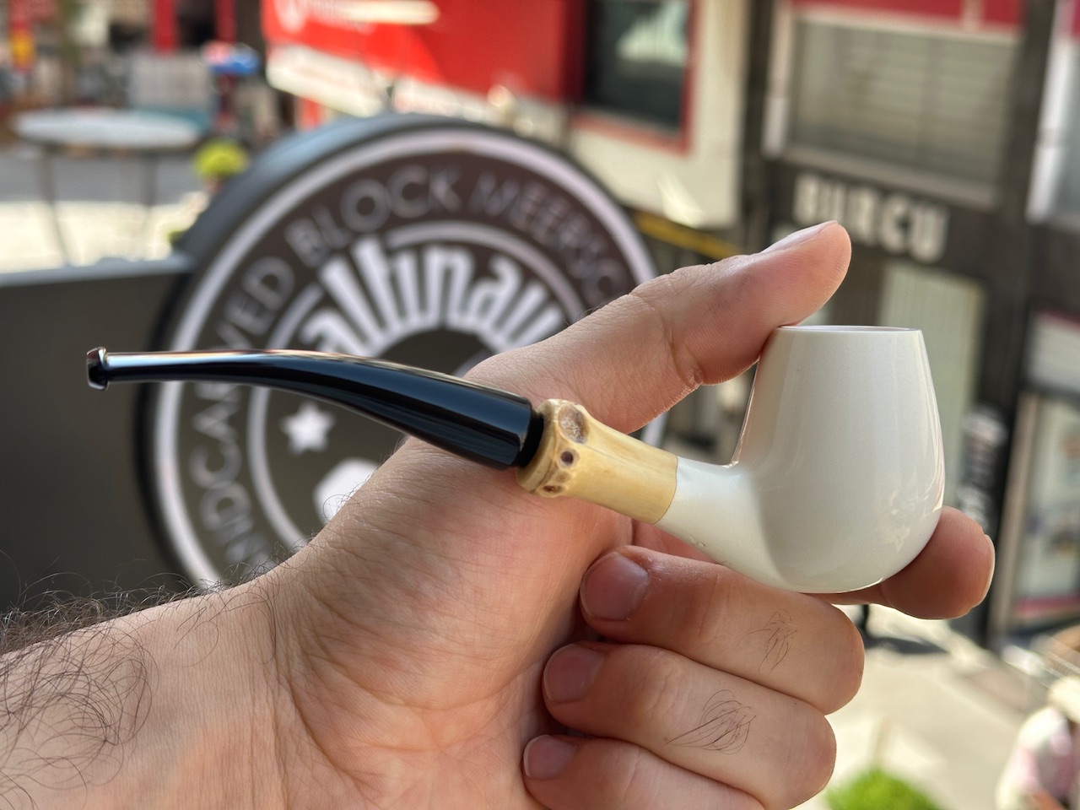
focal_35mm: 48
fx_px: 1498
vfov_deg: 30.3
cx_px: 540
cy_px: 405
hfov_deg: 39.7
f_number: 1.78
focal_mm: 6.86
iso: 64
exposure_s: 1/558
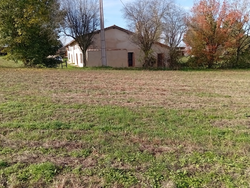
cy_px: 94
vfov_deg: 49.8
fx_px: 202
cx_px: 125
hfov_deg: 63.4
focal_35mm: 28
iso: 50
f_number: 1.8
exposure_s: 1/725
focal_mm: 4.25
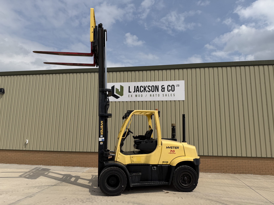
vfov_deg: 56.8
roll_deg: +0.0
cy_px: 102
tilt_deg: +8.0
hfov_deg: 71.6
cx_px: 137
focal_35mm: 24
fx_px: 190
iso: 80
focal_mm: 6.76
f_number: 1.78
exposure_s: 1/10309
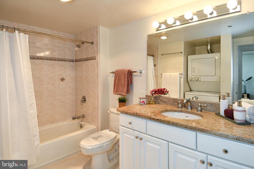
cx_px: 127
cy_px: 84
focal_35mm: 18
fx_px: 127
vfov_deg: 67.4
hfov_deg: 90.0
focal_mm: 12
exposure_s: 1/80
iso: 200
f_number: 4.5
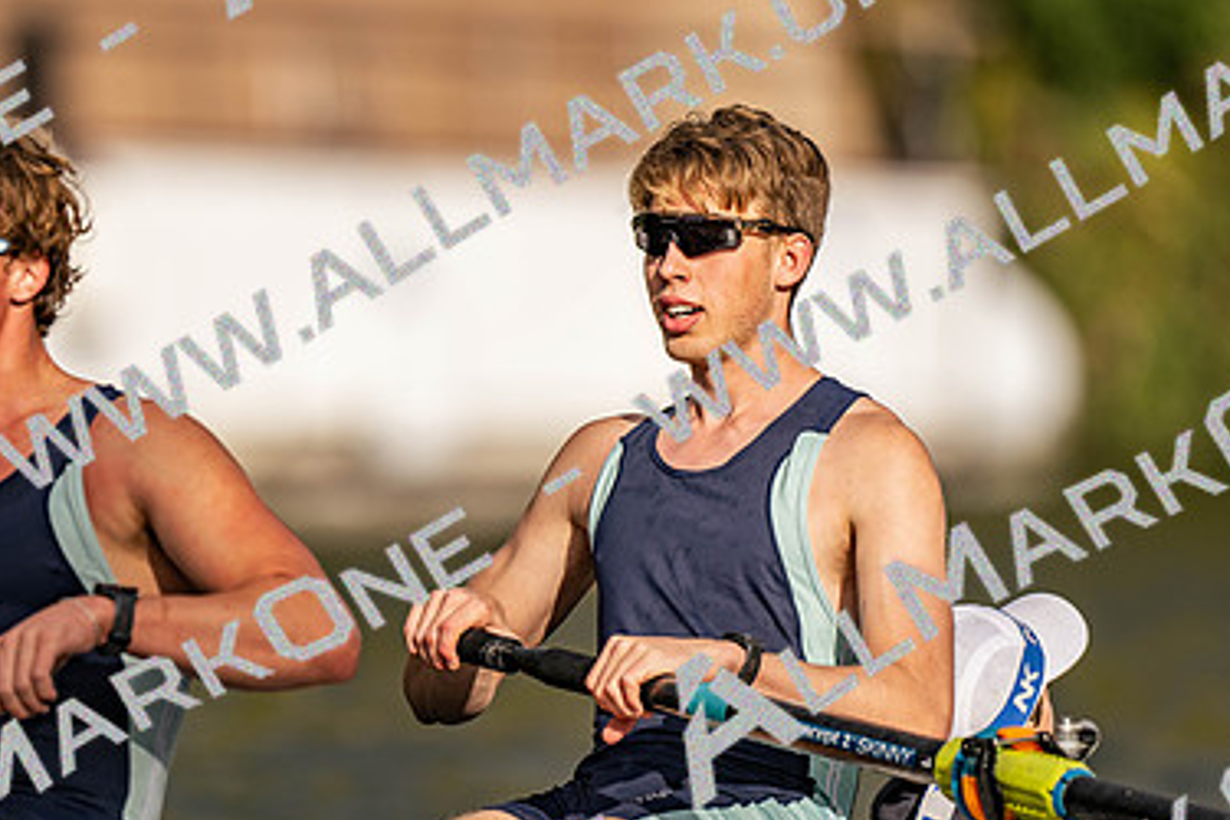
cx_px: 394
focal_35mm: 927
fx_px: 31670
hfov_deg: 2.2
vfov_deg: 1.5
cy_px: 499
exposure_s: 1/2500
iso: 90
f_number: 4
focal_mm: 600
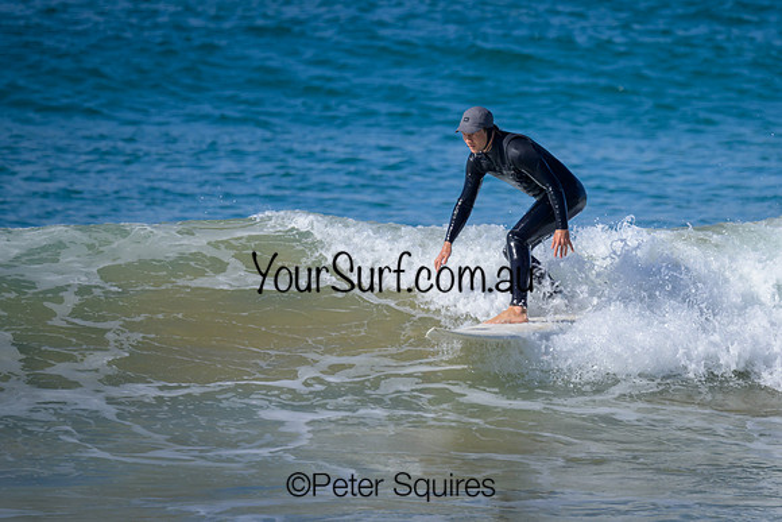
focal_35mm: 1099
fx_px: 23870
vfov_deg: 1.3
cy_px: 219
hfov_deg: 1.9
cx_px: 537
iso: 360
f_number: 6.3
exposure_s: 1/2000
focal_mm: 800
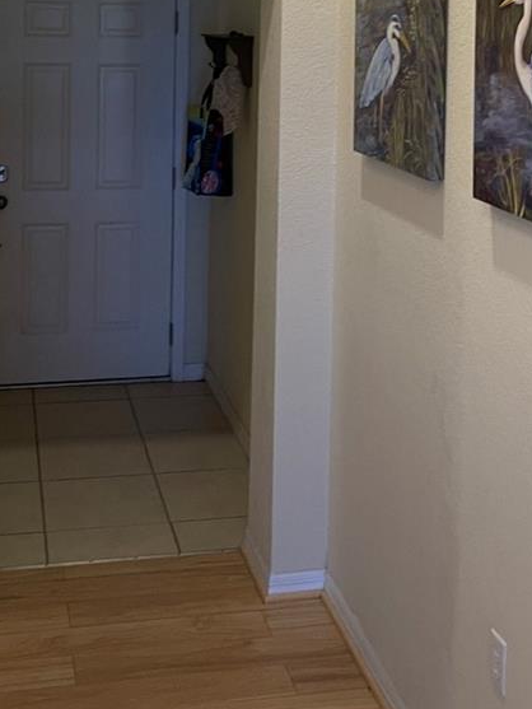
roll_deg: -1.7
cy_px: 57
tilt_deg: -2.5
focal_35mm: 56
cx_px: 265
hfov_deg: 26.1
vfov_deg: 32.5
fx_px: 1147
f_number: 1.6
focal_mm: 4.2
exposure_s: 1/60
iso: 125
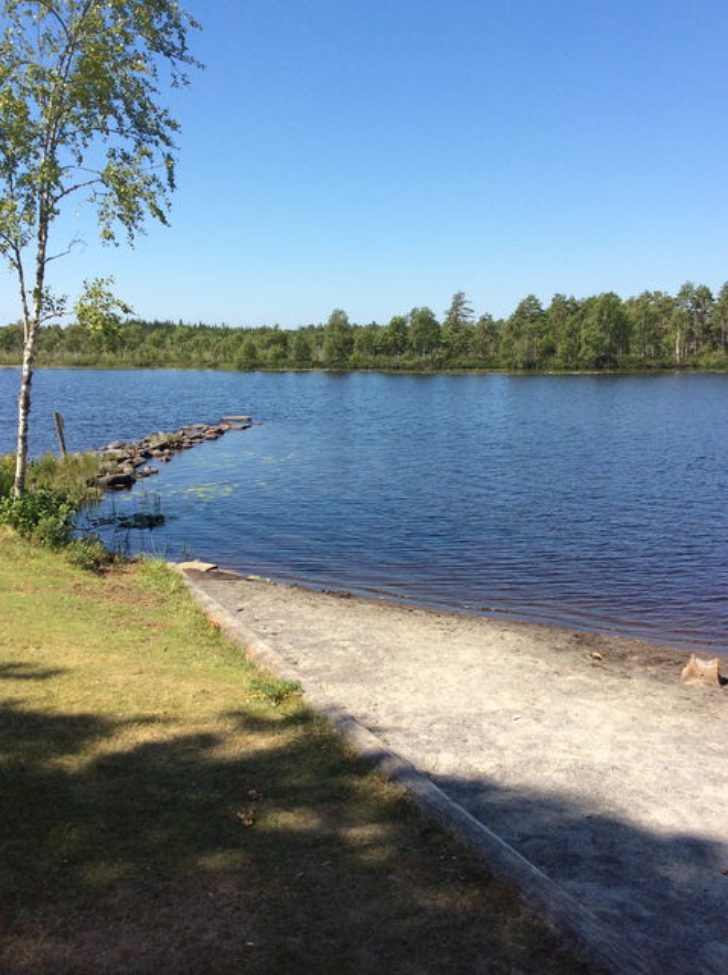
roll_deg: +0.3
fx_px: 900
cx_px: 364
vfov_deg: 56.9
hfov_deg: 44.1
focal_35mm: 32
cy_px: 488
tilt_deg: -8.8
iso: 32
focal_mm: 3.3
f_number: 2.4
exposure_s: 1/1003
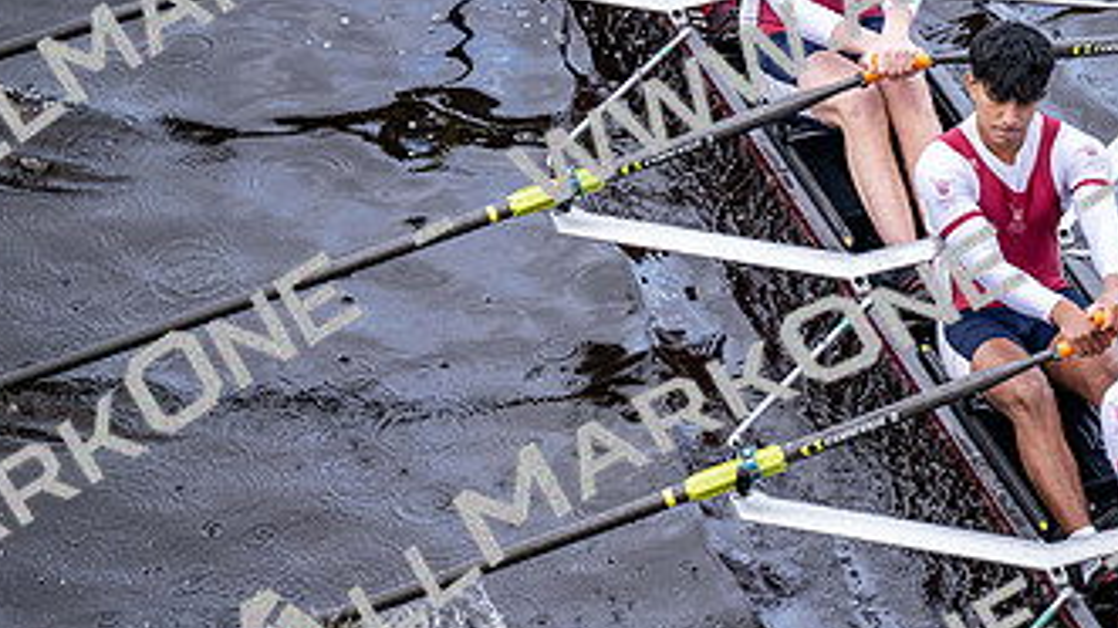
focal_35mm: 367
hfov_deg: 5.9
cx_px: 925
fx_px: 10877
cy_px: 214
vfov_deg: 3.3
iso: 1600
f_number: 2.8
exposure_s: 1/2000
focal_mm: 200
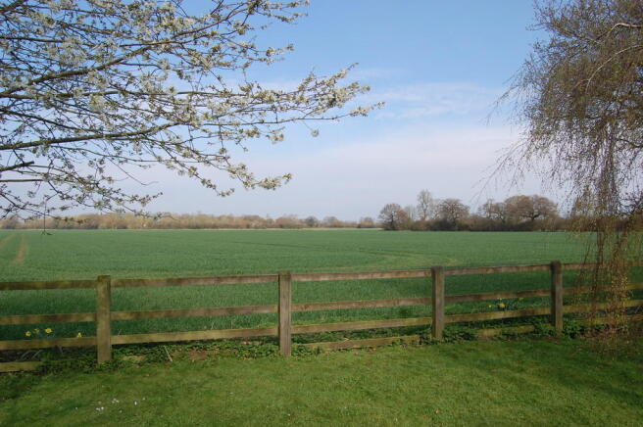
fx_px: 482
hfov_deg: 67.4
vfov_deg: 47.8
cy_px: 214
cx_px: 322
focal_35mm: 27
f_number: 9
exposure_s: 1/320
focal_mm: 18
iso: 200
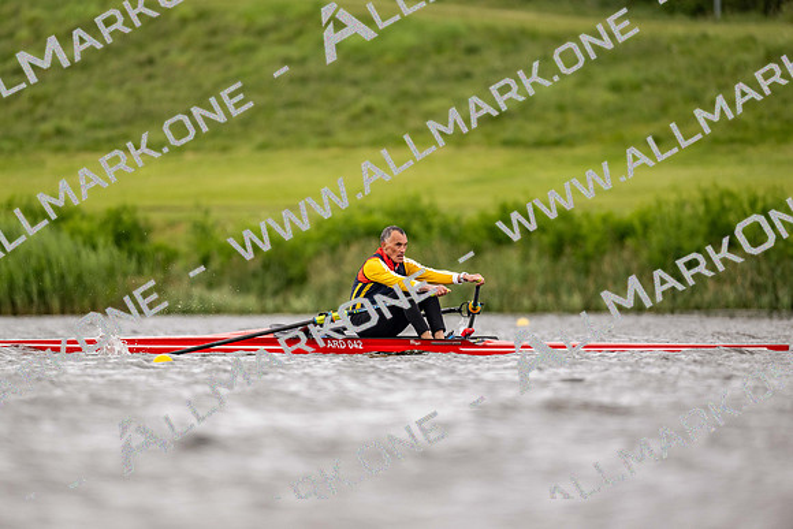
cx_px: 396
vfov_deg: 2.3
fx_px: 13219
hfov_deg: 3.4
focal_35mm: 600
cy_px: 264
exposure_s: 1/2500
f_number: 4
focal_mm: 600
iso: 640
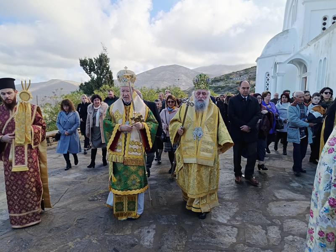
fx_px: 233
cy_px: 126
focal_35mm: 24
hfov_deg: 71.6
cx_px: 168
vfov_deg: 56.8
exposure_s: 1/102
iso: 50
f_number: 1.7
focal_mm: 5.31
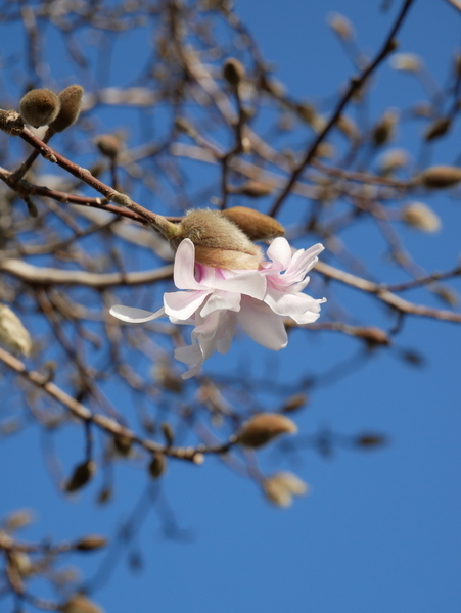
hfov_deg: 12.4
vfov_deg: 16.4
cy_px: 306
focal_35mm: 120
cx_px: 230
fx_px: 2128
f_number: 8
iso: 200
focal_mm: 60
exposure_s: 1/400
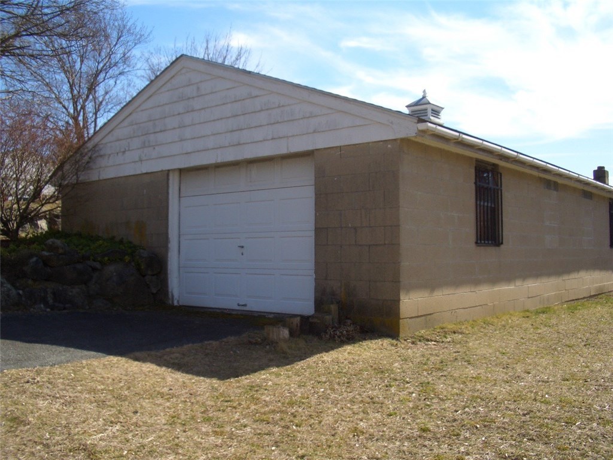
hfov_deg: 52.6
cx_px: 306
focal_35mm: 35
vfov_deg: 40.7
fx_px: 620
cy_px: 230
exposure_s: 1/320
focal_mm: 5.8
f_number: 4.3
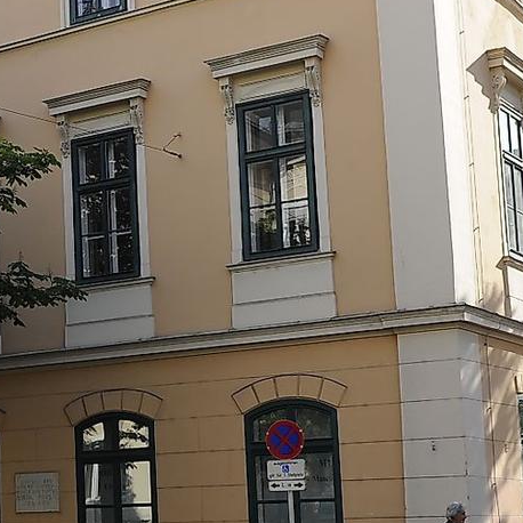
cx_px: -82
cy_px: 313
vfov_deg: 20.9
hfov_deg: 19.8
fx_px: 1419
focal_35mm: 83
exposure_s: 1/400
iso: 200
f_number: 5.6
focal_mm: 24
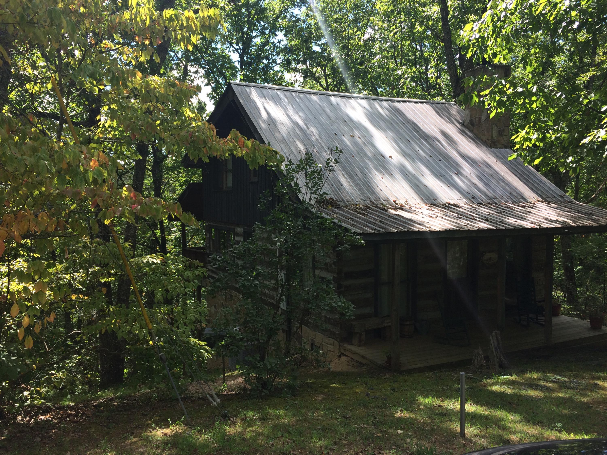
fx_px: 509
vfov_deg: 48.2
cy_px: 228
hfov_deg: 61.7
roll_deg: +0.3
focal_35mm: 29
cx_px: 304
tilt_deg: -3.0
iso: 32
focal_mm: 4.15
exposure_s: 1/488
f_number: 2.2
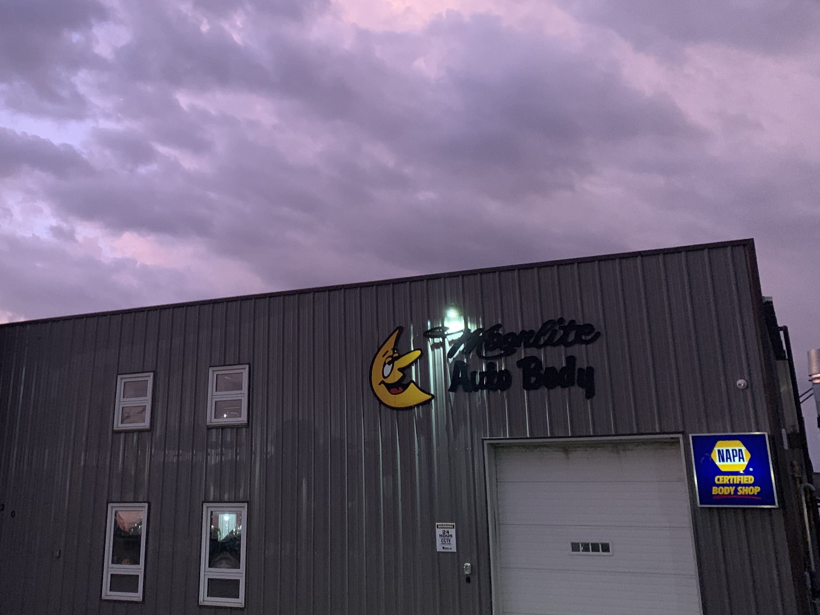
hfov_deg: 47.1
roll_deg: -1.6
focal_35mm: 39
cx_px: 275
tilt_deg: +20.0
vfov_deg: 36.6
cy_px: 223
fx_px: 924
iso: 500
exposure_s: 1/30
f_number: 1.8
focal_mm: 4.25
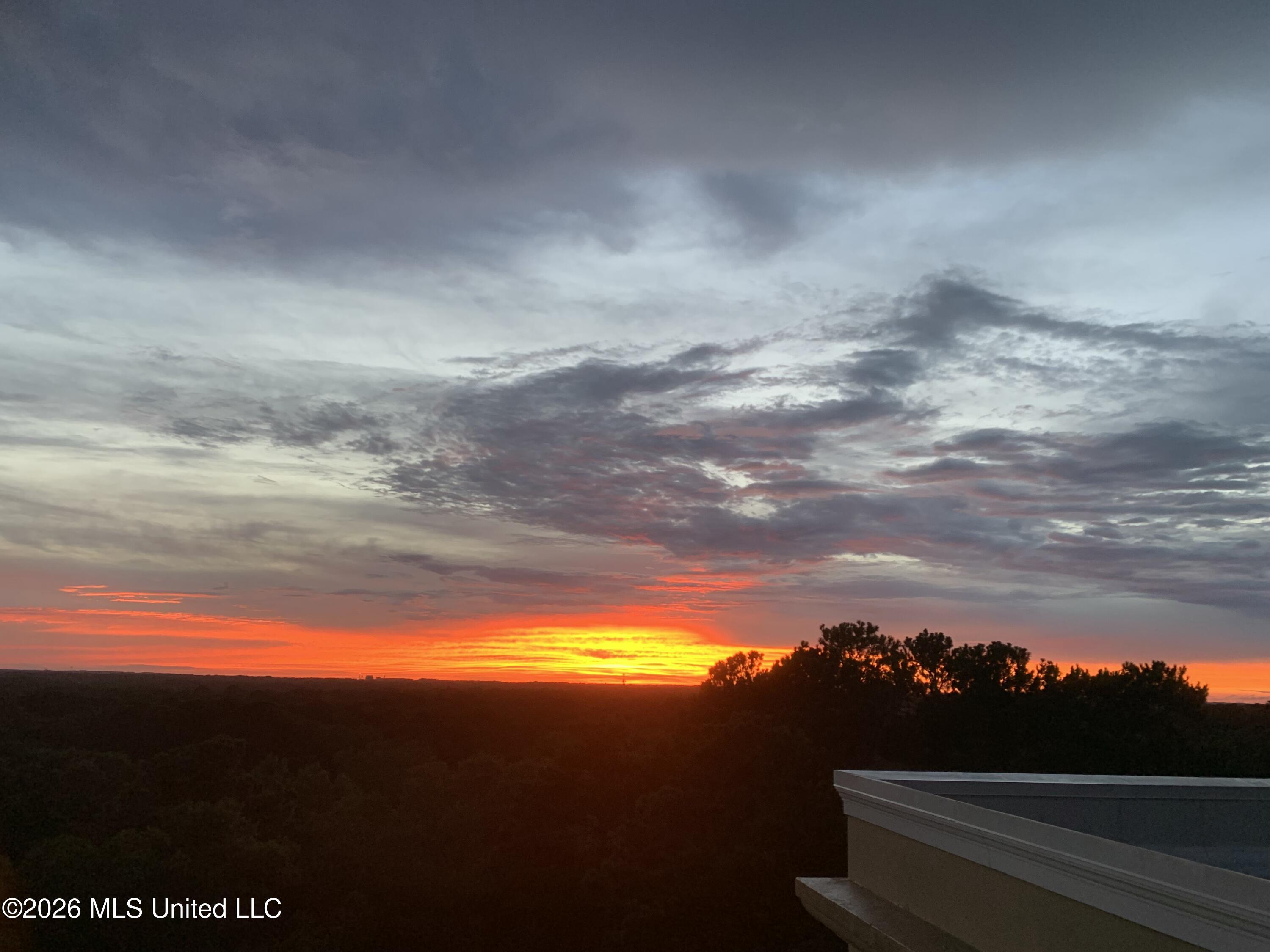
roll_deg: -1.7
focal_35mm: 26
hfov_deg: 67.3
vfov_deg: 53.1
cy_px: 476
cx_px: 635
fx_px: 954
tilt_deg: +12.1
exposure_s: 1/69
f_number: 1.8
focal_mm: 4.25
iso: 100
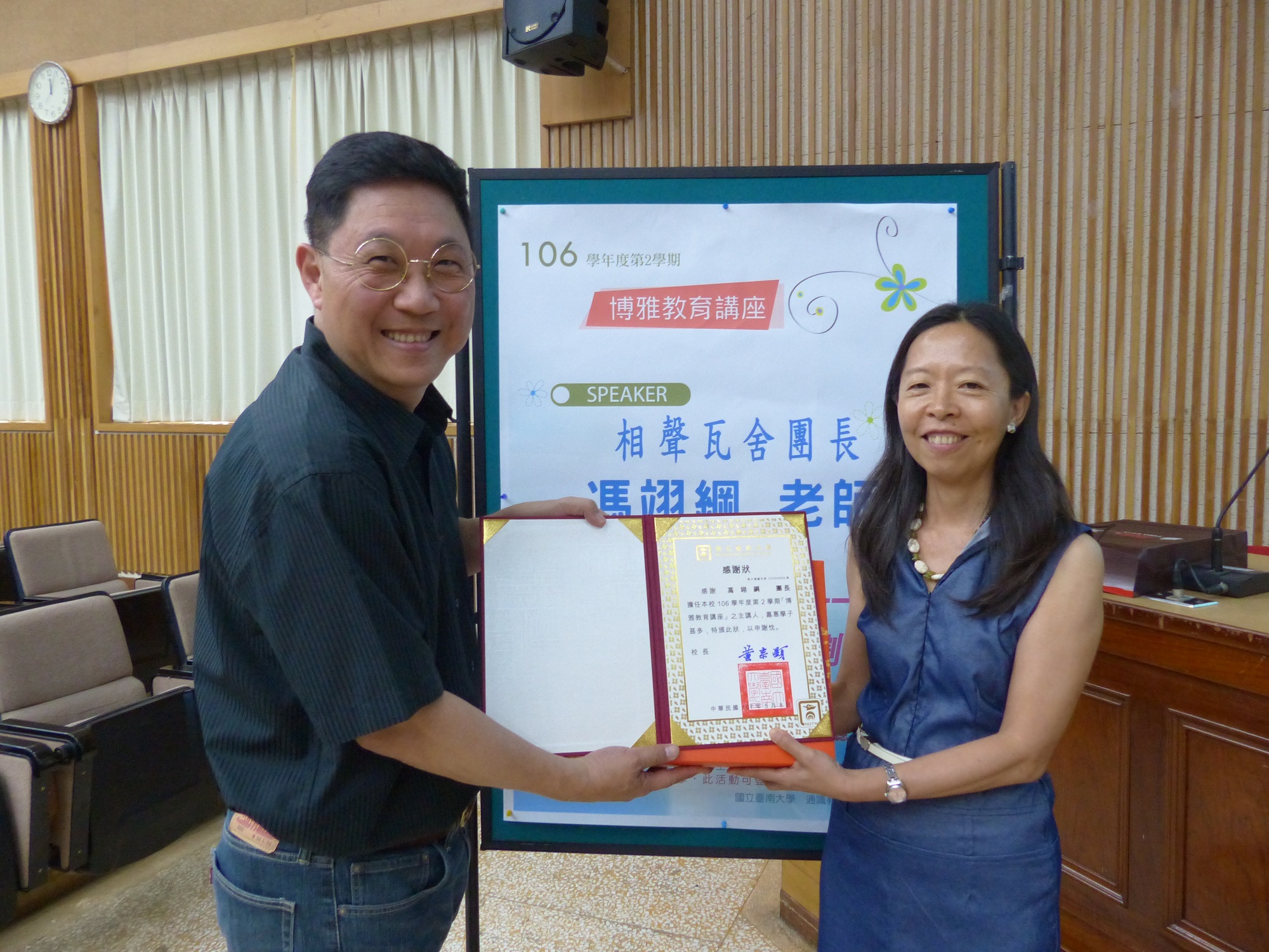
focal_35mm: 25
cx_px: 634
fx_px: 916
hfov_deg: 69.4
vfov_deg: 54.9
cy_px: 476
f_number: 2.8
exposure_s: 1/40
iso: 400
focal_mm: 4.5
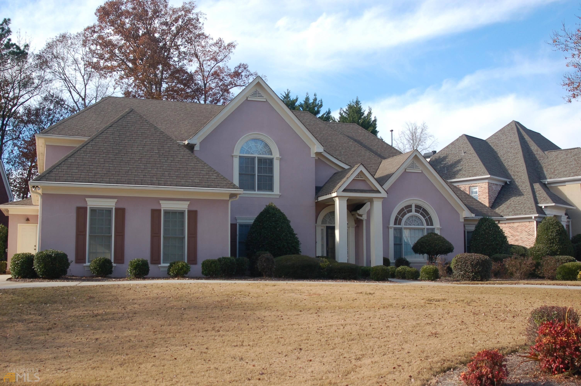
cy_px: 193
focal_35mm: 42
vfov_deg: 31.8
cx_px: 290
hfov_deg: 46.4
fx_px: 677
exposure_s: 1/250
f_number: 8
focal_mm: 28
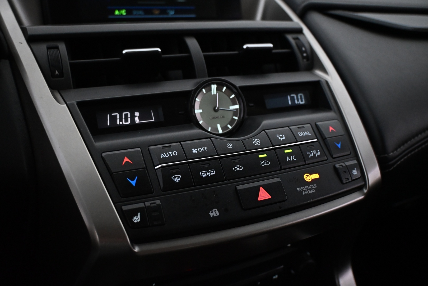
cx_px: 214
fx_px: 374
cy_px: 143
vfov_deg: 41.7
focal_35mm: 32
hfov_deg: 59.5
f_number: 4
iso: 3200
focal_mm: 21
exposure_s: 1/80
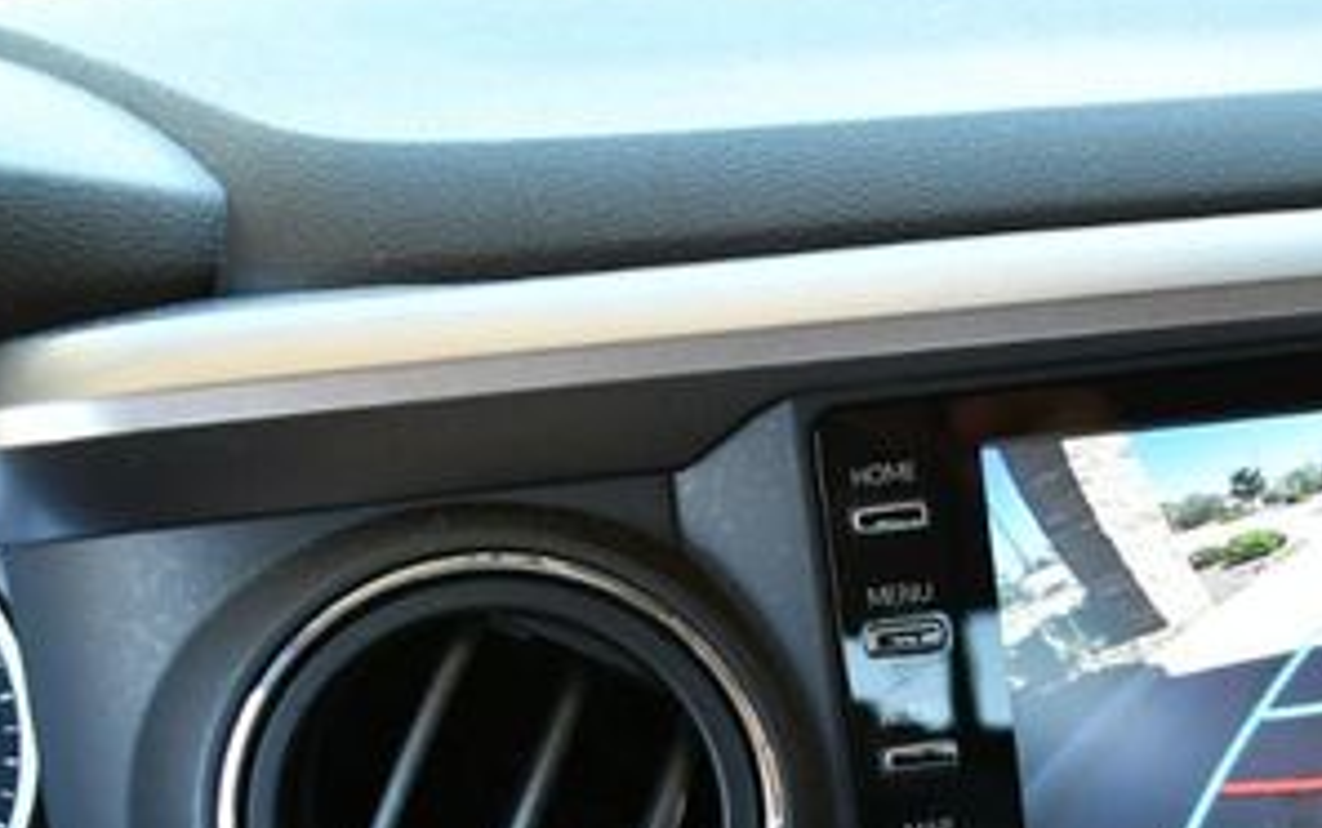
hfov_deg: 25.0
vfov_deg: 16.2
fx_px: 2848
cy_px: 812
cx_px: 1295
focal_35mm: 79
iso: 800
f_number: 3.5
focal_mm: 18
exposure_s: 1/160
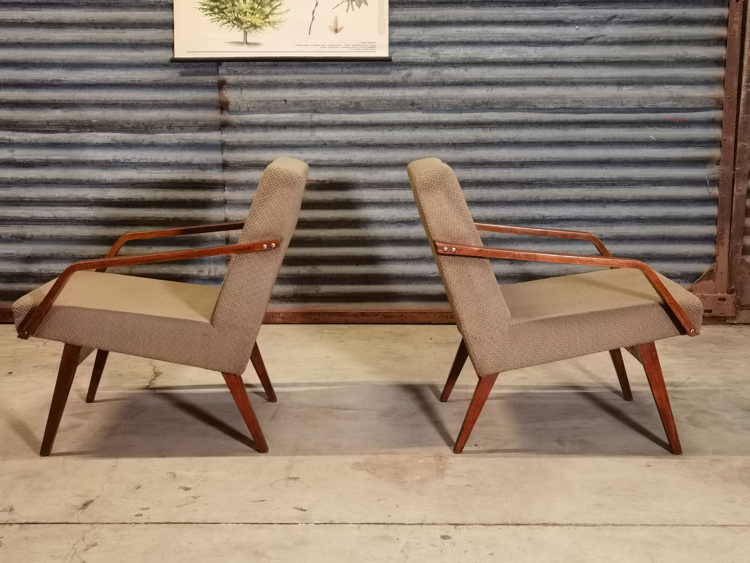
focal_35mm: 43
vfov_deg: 33.6
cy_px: 282
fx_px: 932
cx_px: 375
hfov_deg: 43.9
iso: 500
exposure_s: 1/33.3
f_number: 1.9
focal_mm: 6.71
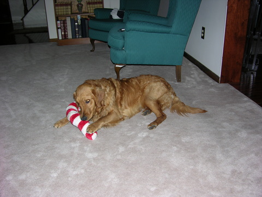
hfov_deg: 52.6
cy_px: 98
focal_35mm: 35
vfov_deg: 40.7
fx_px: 265
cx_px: 131
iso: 50
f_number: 2.8
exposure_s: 1/60.1
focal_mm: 8.9
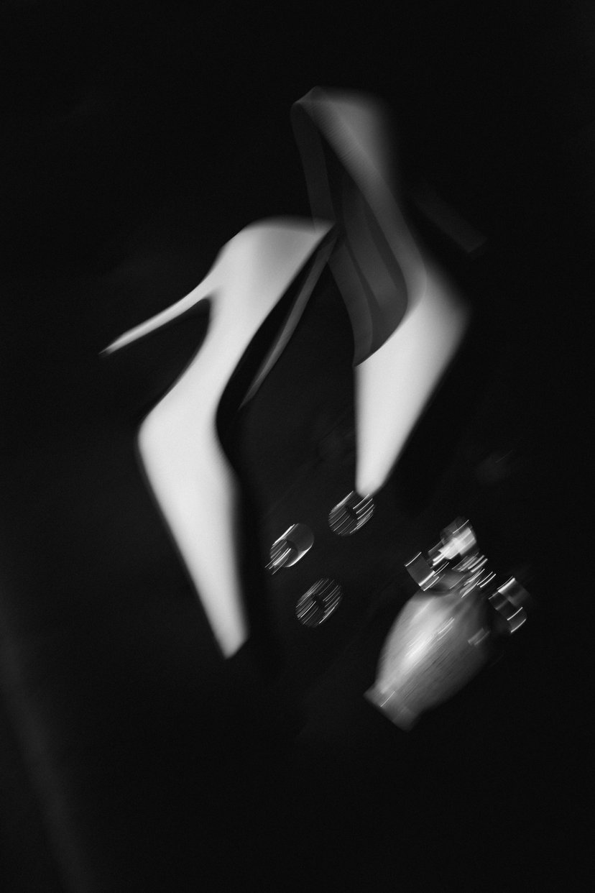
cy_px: 446
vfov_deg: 53.1
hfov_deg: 36.9
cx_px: 298
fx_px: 892
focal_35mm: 36
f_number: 6.3
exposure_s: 1/30
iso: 100
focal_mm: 36
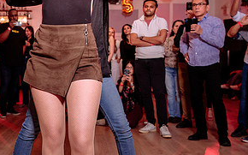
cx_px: 68
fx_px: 358
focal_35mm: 53
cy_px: 59
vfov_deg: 24.3
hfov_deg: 37.4
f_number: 2.8
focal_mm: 24
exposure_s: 1/125
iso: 500
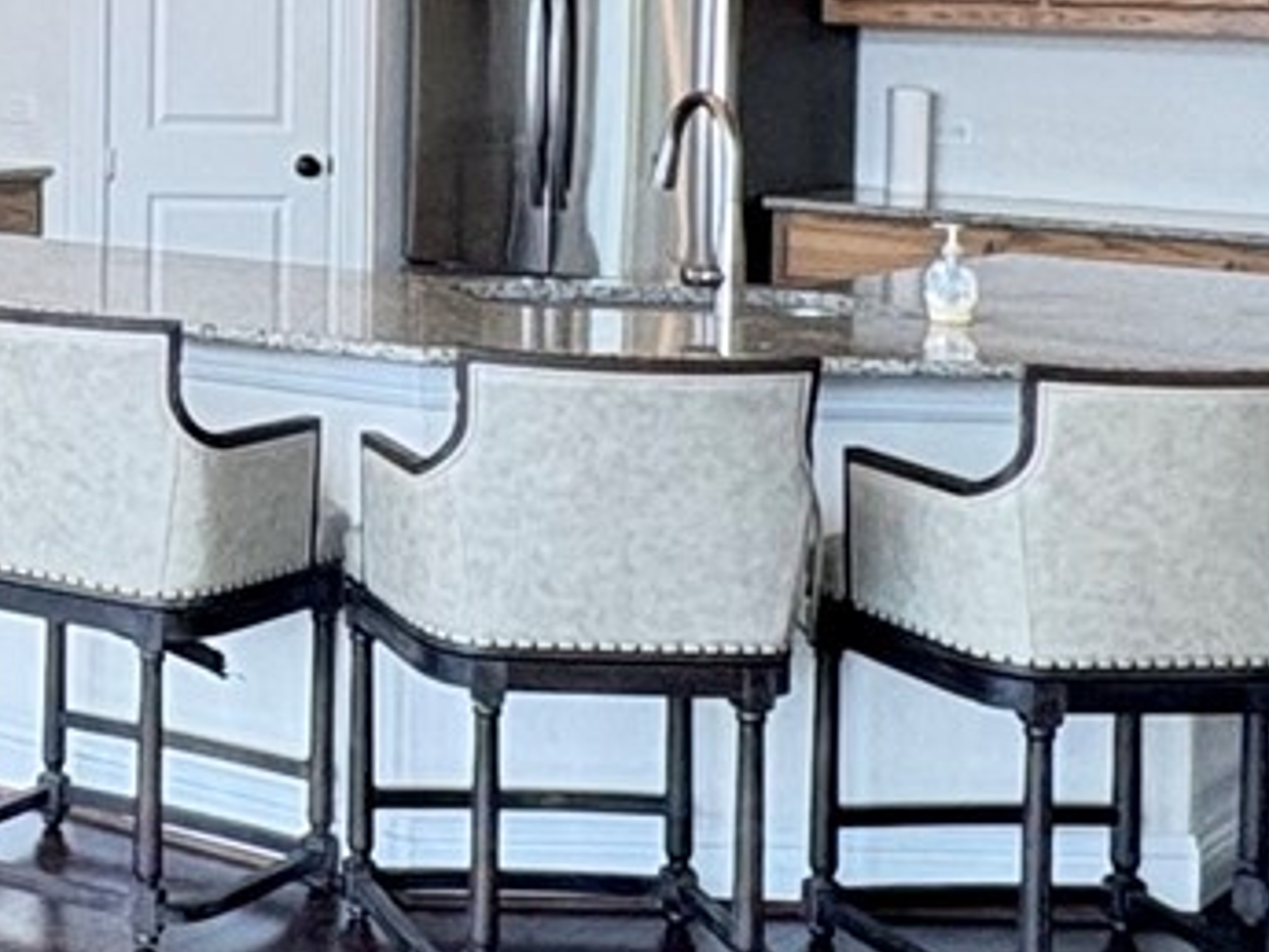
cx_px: -519
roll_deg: -1.0
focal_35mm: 83
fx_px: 3044
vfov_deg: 17.3
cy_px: -62
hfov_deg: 20.8
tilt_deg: +0.2
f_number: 2.2
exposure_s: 1/120
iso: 320
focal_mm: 2.22
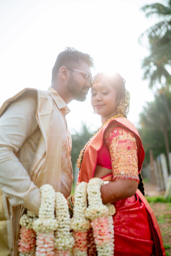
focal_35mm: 35
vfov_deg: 54.4
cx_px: 86
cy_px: 128
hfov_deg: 37.9
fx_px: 249
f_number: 1.4
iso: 100
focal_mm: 35
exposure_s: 1/3200
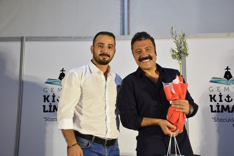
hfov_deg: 43.6
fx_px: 292
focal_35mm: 45
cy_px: 78
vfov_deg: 29.8
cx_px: 117
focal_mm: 30
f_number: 5
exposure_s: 1/100
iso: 800
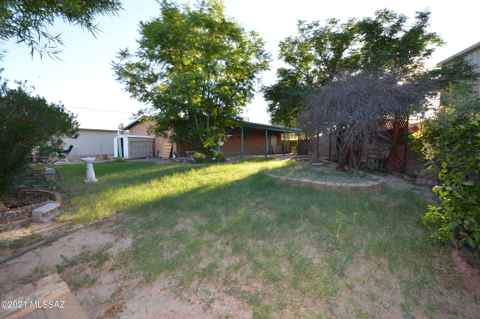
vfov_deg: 77.2
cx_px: 240
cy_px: 160
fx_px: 200
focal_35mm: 15
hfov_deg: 100.4
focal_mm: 10
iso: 280
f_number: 5.6
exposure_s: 1/125
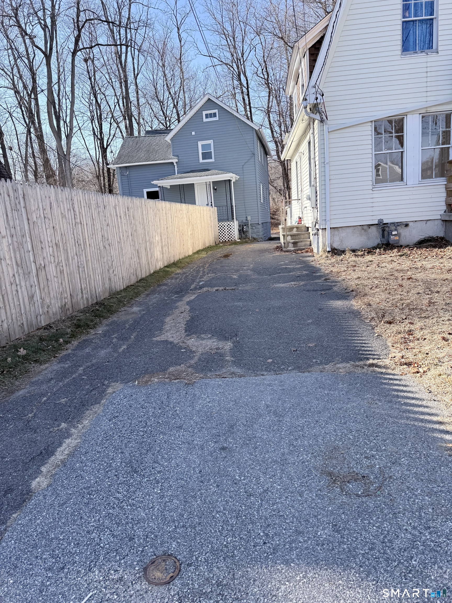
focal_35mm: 24
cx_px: 226
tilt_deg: -8.7
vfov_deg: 71.6
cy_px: 302
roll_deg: +2.5
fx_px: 418
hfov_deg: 56.8
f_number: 1.78
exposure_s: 1/1314
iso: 80
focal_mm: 6.76
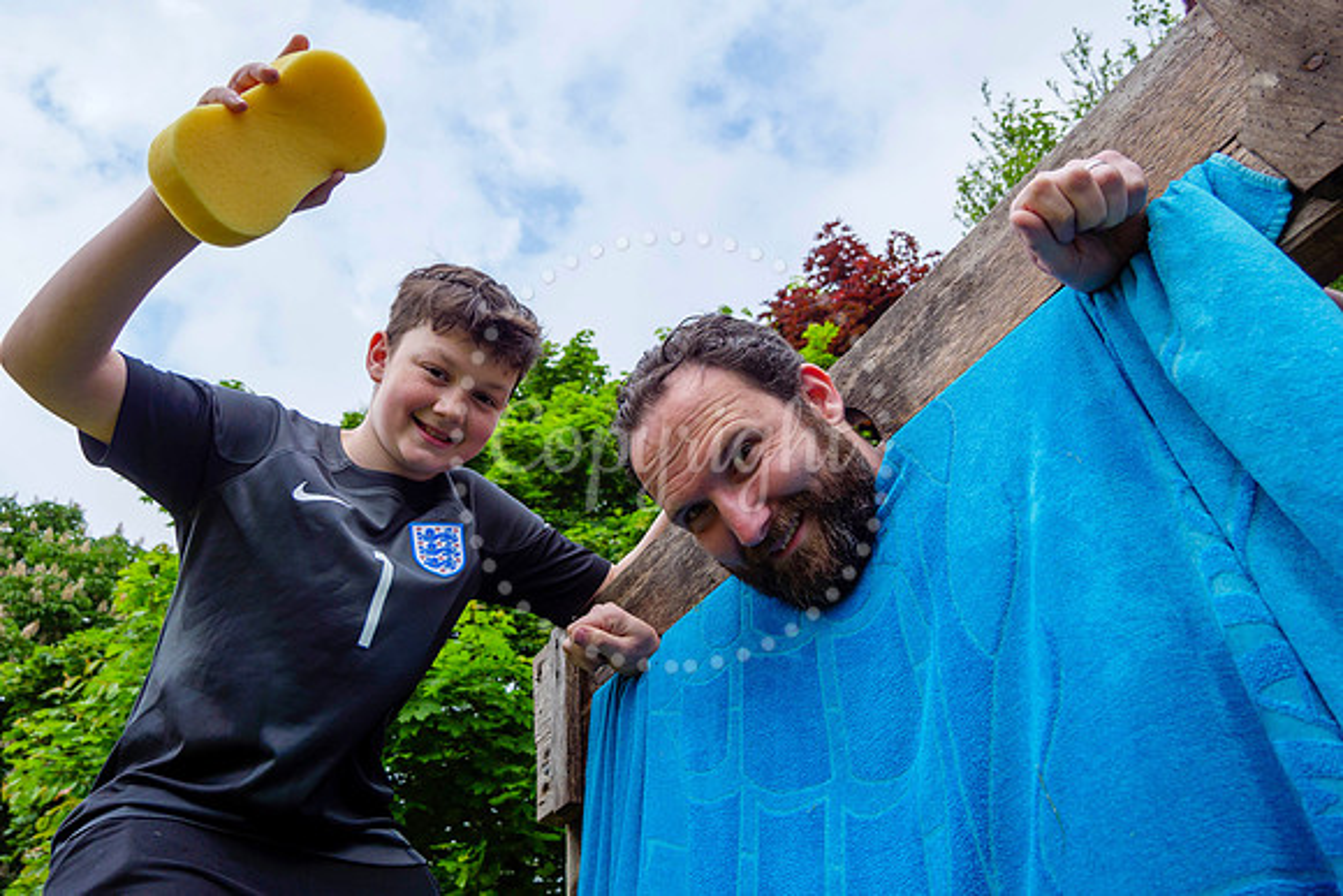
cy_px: 448
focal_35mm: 25
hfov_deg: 71.6
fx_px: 931
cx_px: 672
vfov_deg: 51.4
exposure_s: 1/1250
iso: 200
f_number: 3.5
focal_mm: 12
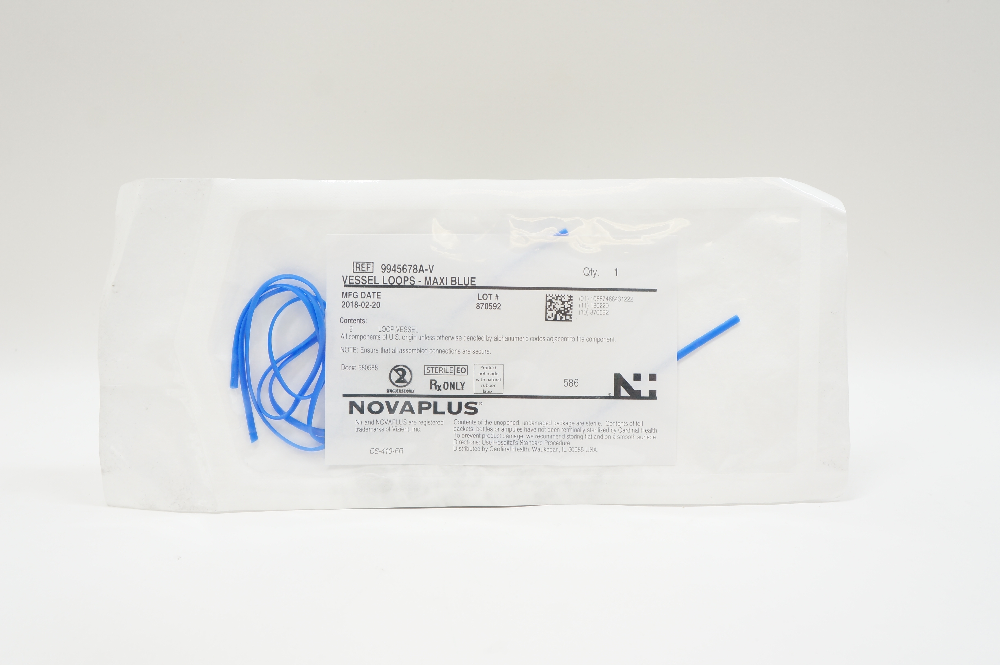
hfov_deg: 51.3
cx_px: 500
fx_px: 1041
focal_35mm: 38
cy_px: 332
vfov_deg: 35.4
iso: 400
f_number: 7.1
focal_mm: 25
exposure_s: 1/40
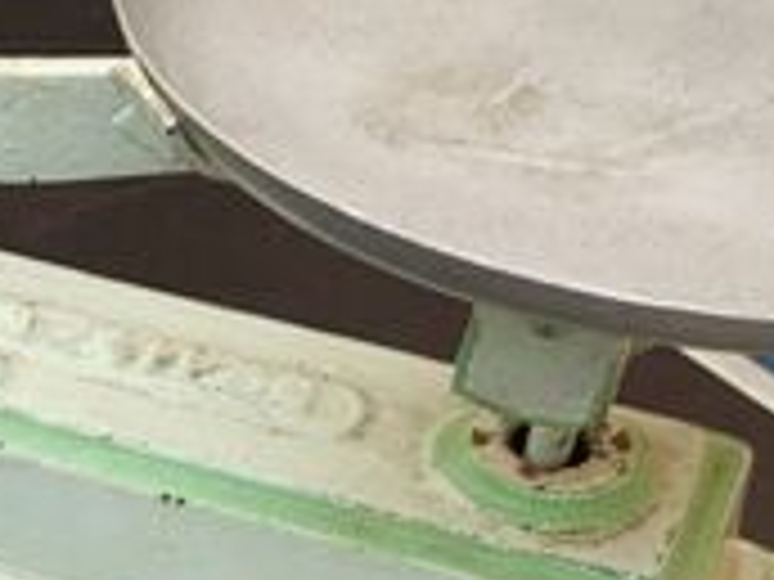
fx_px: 3242
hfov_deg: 11.8
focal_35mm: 145
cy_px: 598
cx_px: -878
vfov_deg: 10.1
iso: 100
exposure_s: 1/212
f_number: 1.89
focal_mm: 5.43
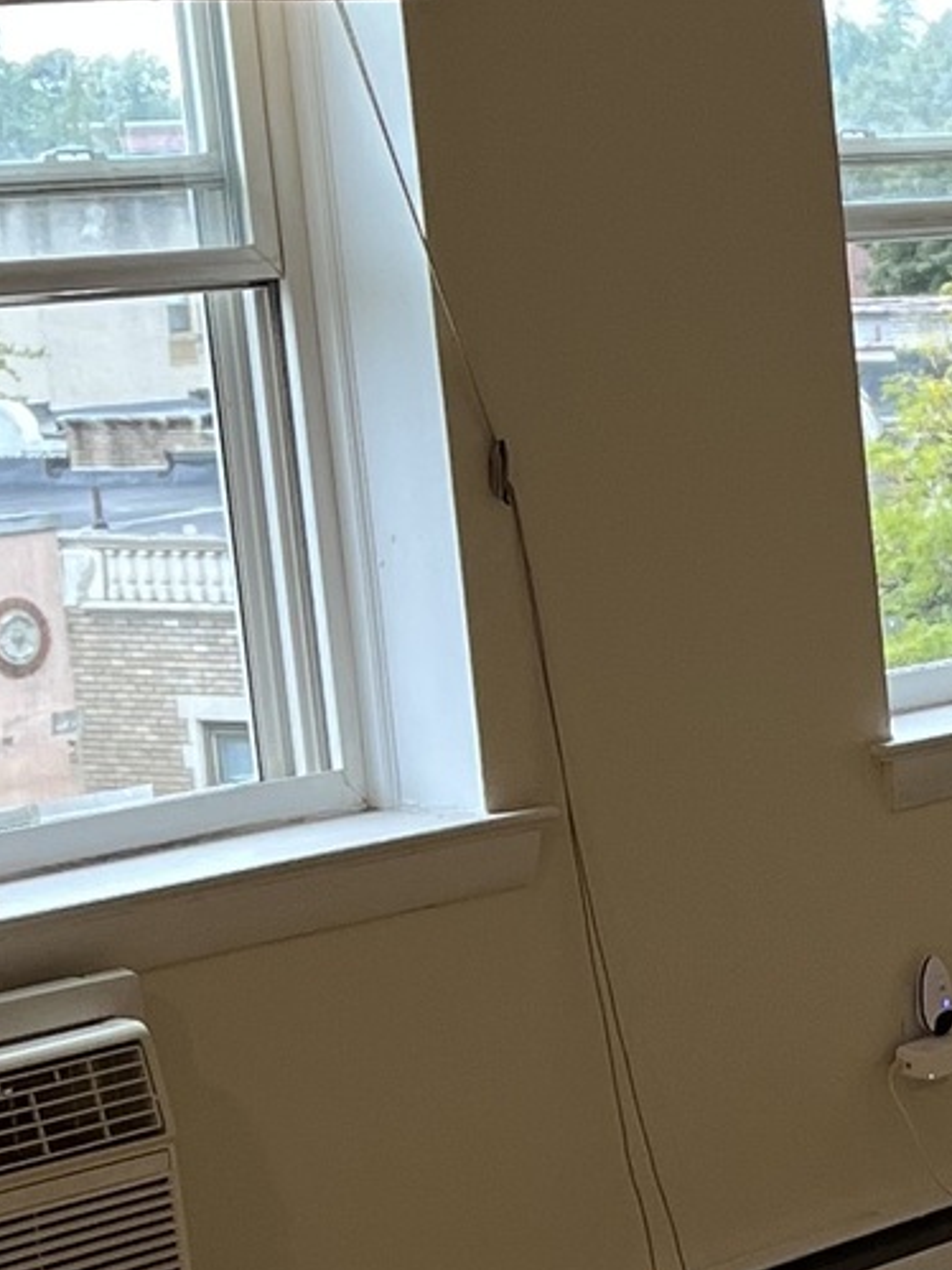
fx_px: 4402
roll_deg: +3.4
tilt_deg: -9.9
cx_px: 1377
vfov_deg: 16.4
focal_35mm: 120
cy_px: 901
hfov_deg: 11.9
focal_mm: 5.7
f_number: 1.5
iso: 125
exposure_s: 1/120
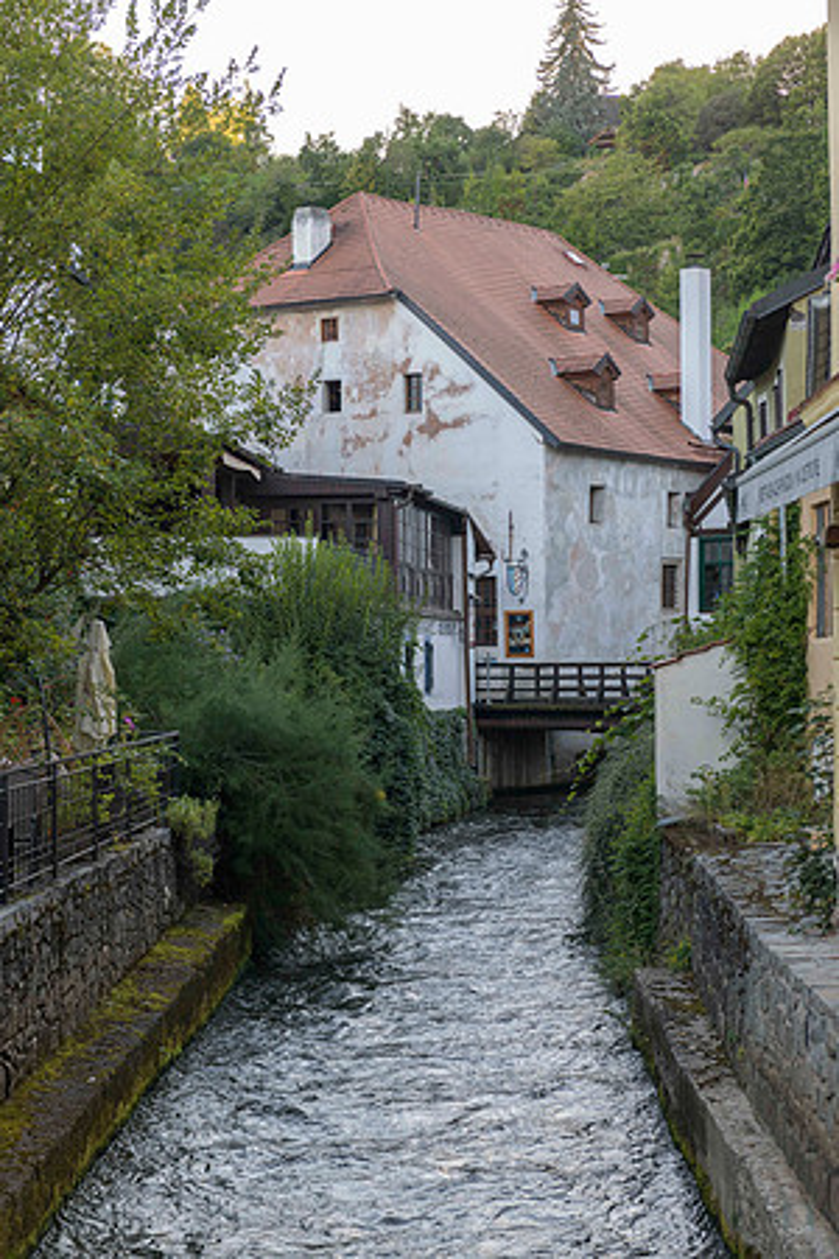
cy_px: 630
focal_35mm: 70
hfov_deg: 19.5
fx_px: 2447
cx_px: 420
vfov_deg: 28.8
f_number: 5
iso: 360
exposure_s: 1/160
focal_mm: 70
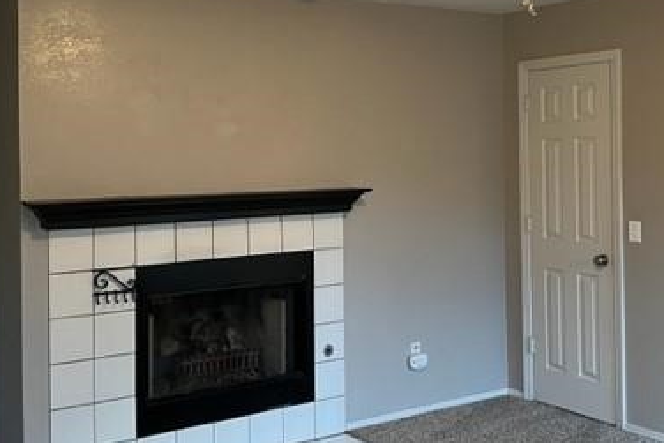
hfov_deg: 42.7
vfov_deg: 29.1
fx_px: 849
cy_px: 150
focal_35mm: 46
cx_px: 316
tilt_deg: -1.2
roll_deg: +0.6
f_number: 1.5
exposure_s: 1/60
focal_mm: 5.7
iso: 400
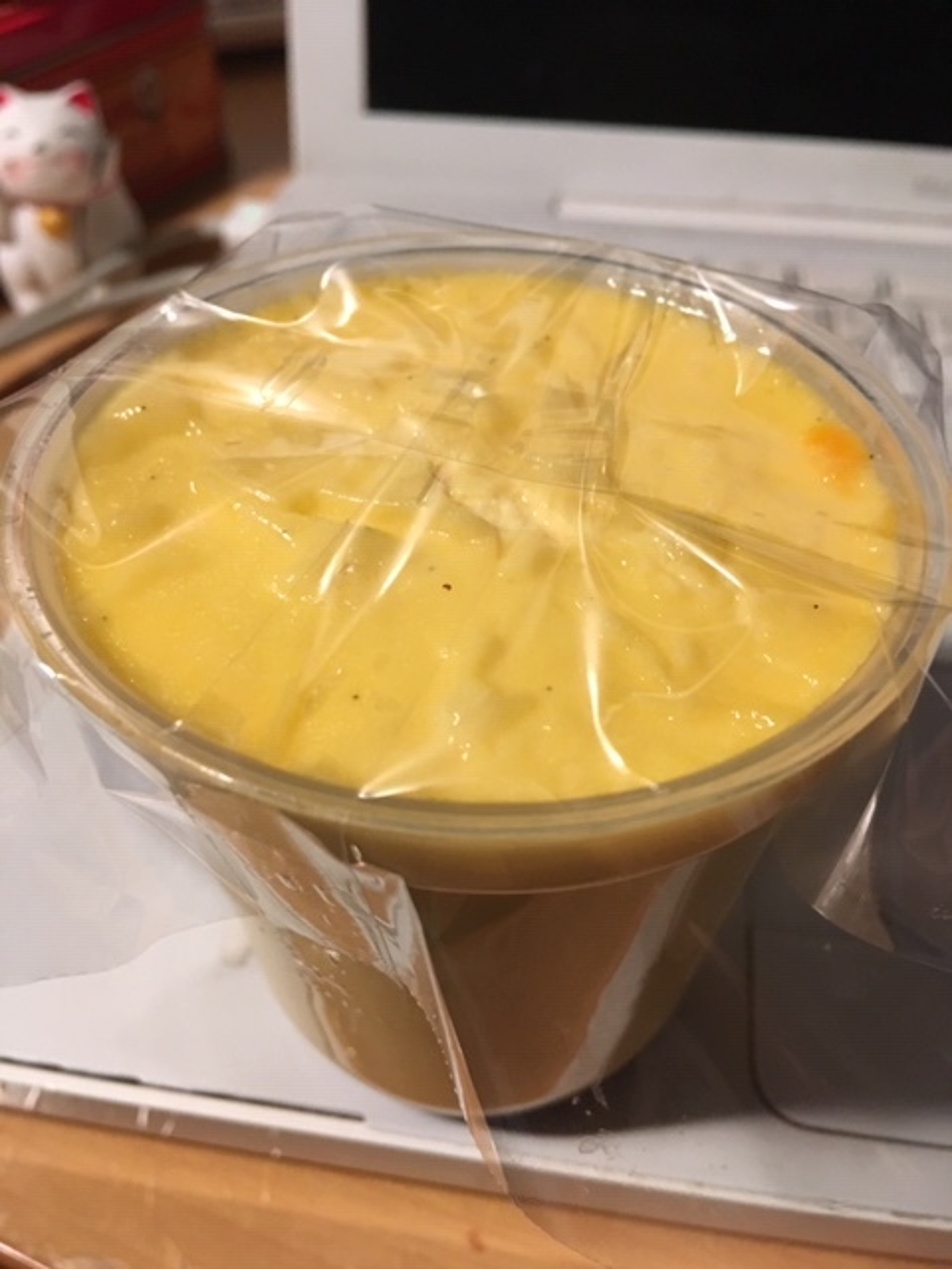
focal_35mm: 29
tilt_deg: -45.2
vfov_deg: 61.7
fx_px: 1063
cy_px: 634
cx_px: 476
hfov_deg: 48.2
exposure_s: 1/30
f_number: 2.2
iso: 160
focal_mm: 4.15
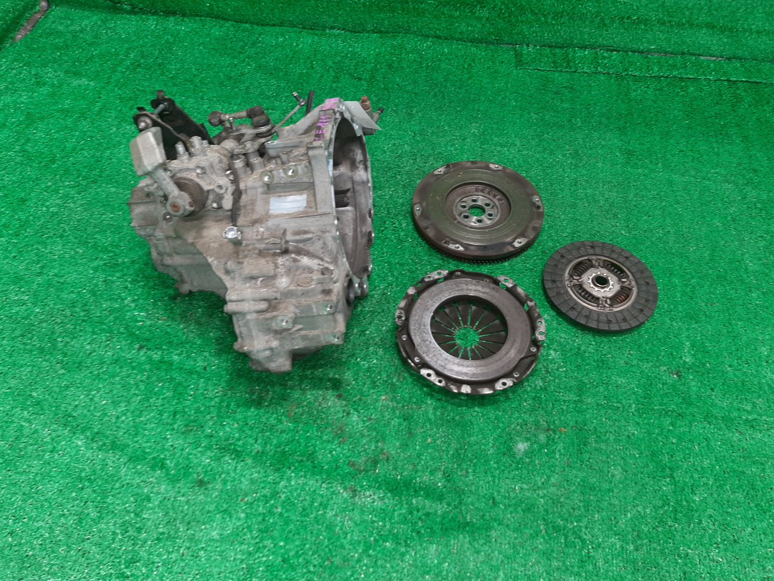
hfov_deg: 63.4
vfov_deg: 49.7
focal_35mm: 28
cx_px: 390
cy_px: 279
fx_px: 626
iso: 154
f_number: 1.7
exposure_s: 1/50
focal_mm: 3.93
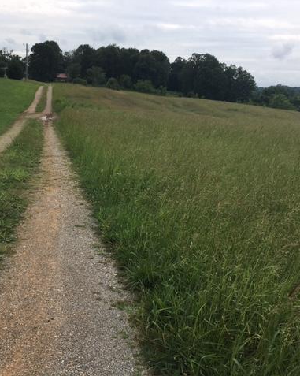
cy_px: 188
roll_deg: -3.1
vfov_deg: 48.0
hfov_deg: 39.0
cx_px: 124
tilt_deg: -11.6
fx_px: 422
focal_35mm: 38
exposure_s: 1/810
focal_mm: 4.15
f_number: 2.2
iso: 25
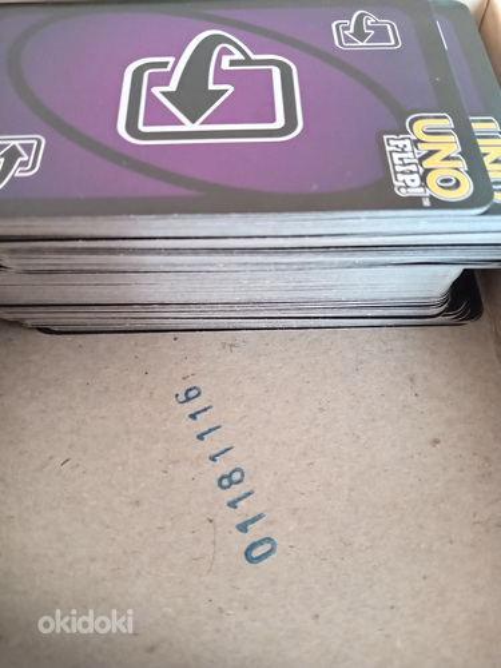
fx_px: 521
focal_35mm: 27
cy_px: 334
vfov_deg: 65.3
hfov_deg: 51.4
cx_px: 250
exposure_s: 1/16.7
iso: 2807
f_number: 1.8
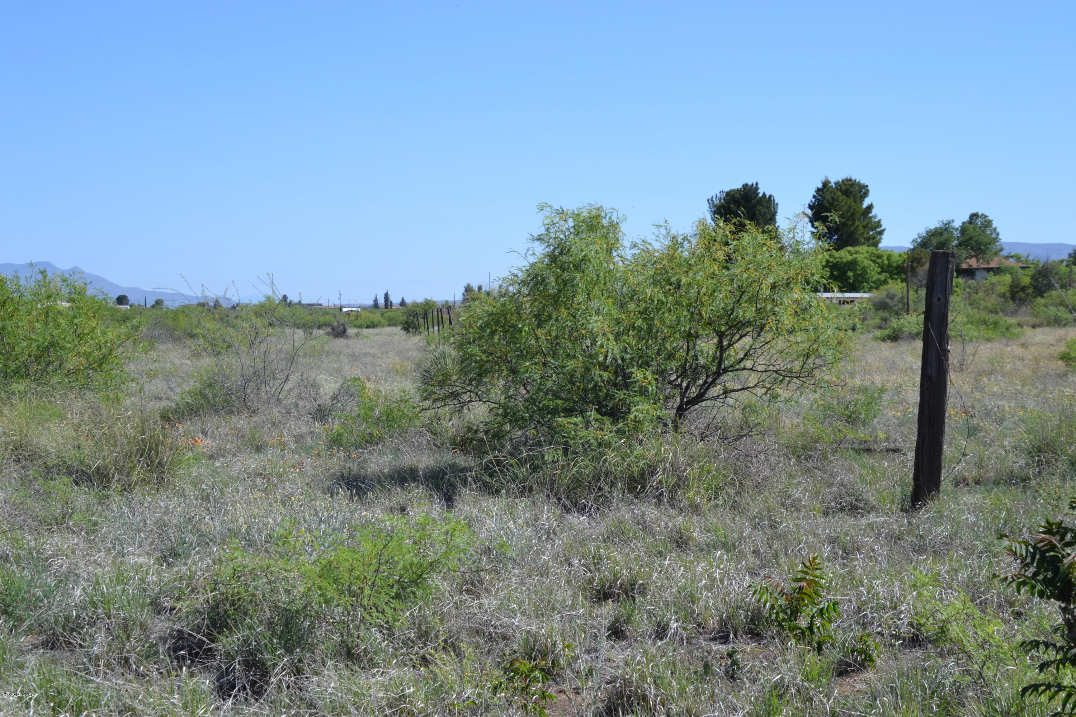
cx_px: 538
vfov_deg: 20.6
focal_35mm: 66
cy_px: 358
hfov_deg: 30.5
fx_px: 1973
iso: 100
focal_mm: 44
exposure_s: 1/200
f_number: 7.1
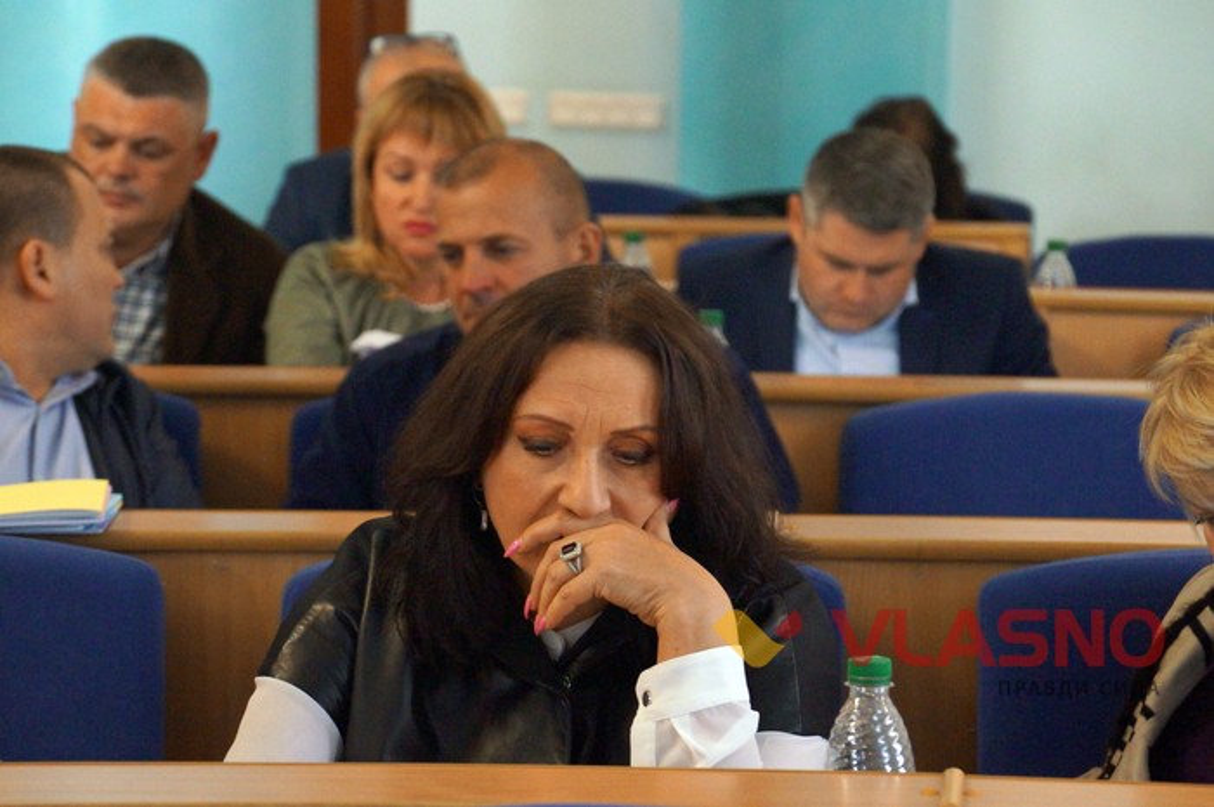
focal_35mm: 135
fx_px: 4547
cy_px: 404
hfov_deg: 15.2
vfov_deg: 10.1
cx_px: 607
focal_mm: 90
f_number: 5.6
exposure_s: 1/100
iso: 3200
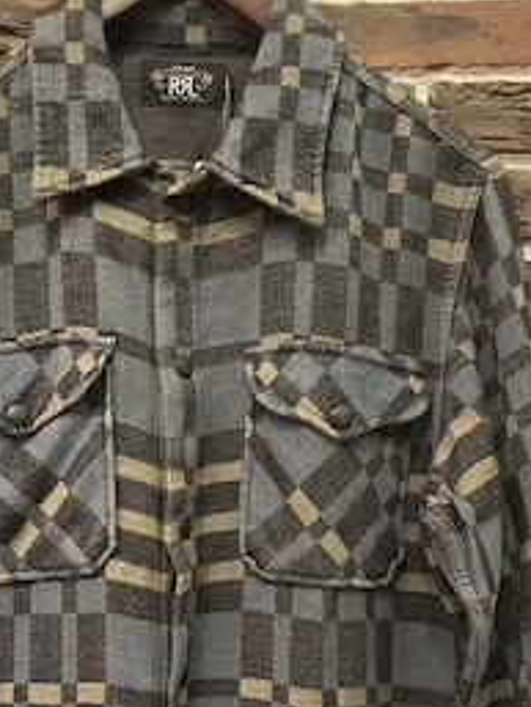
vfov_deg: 34.6
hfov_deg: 26.9
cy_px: 554
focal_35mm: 54
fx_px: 1104
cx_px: 168
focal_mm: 4.2
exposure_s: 1/30
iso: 640
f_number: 1.6
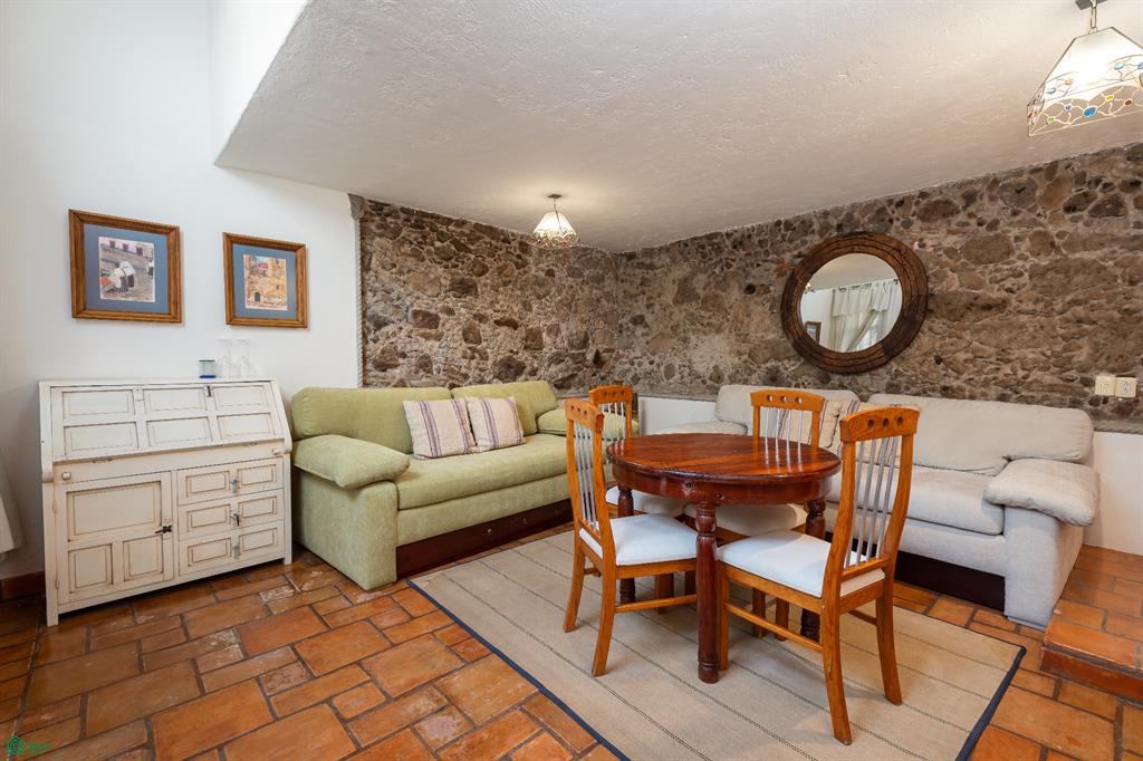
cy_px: 380
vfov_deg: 73.7
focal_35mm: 16
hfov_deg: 96.8
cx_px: 572
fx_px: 508
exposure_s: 4
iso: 160
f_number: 10
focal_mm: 16
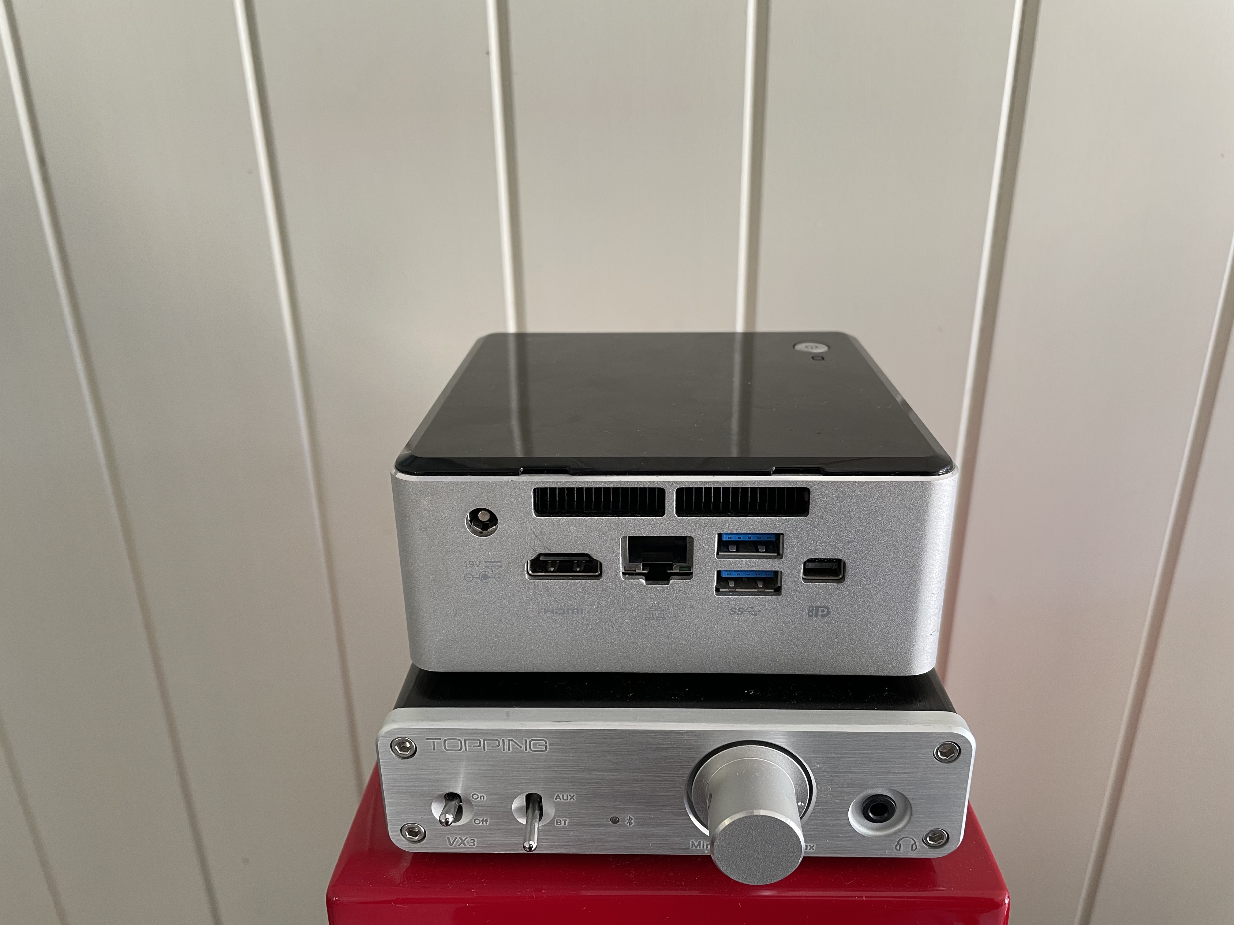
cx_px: 617
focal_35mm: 26
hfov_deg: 67.3
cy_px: 462
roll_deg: +0.6
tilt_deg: -22.7
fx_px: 927
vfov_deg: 53.1
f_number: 1.6
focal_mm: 4.2
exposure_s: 1/60
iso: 125
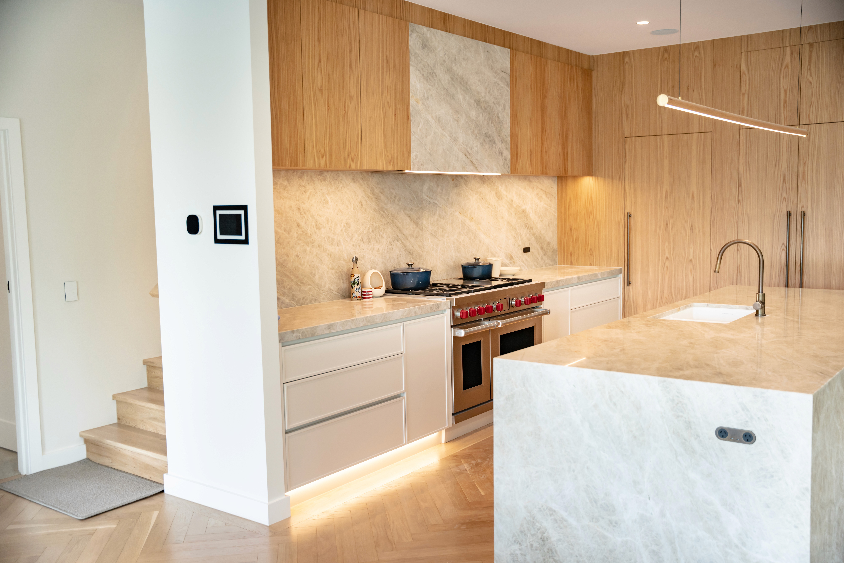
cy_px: 282
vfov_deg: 37.9
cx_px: 422
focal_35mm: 35
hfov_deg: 54.4
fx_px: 820
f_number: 2.8
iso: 500
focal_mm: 35
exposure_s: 1/100
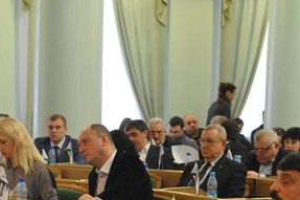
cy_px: 210
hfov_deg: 18.1
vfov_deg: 12.0
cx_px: 160
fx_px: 941
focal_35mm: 113
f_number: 4.5
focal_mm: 30
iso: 1400
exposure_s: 1/30
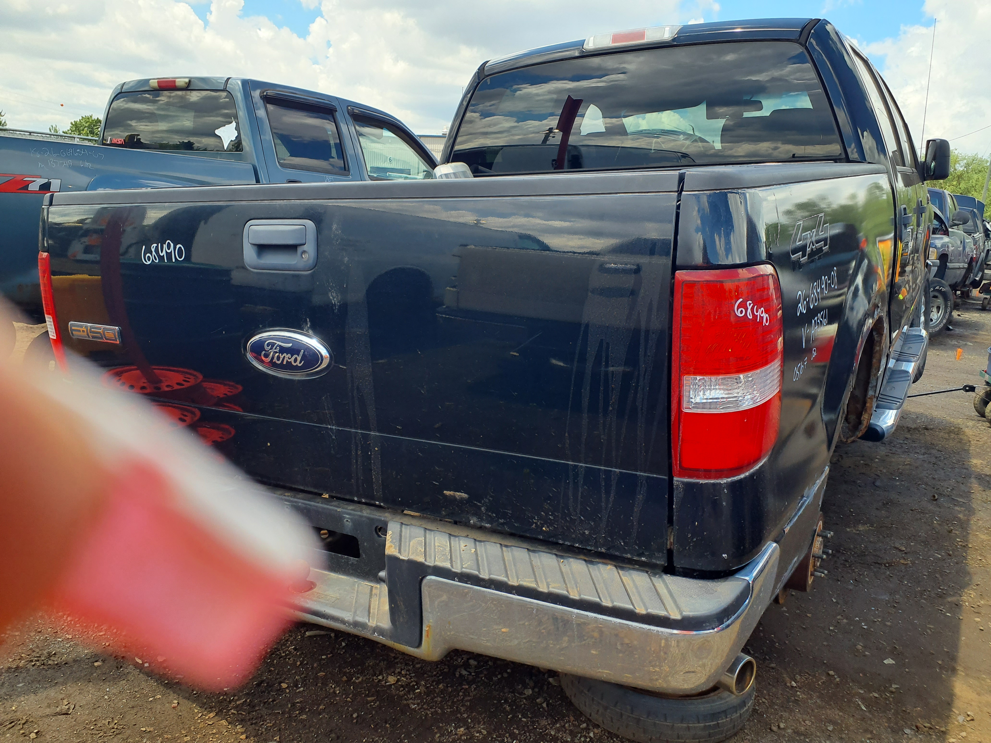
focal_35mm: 27
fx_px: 773
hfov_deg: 65.3
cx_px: 496
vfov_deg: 51.4
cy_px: 372
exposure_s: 1/490
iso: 40
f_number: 1.9
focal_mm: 3.58
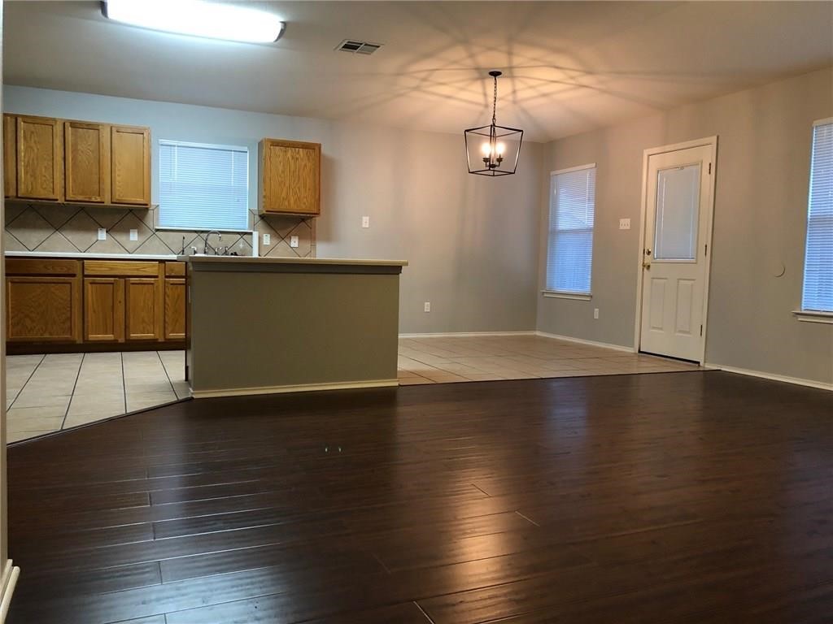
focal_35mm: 28
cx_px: 416
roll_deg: -1.3
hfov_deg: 63.4
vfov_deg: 49.7
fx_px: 674
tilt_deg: -2.8
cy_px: 312
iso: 50
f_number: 1.8
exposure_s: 1/15
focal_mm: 3.99
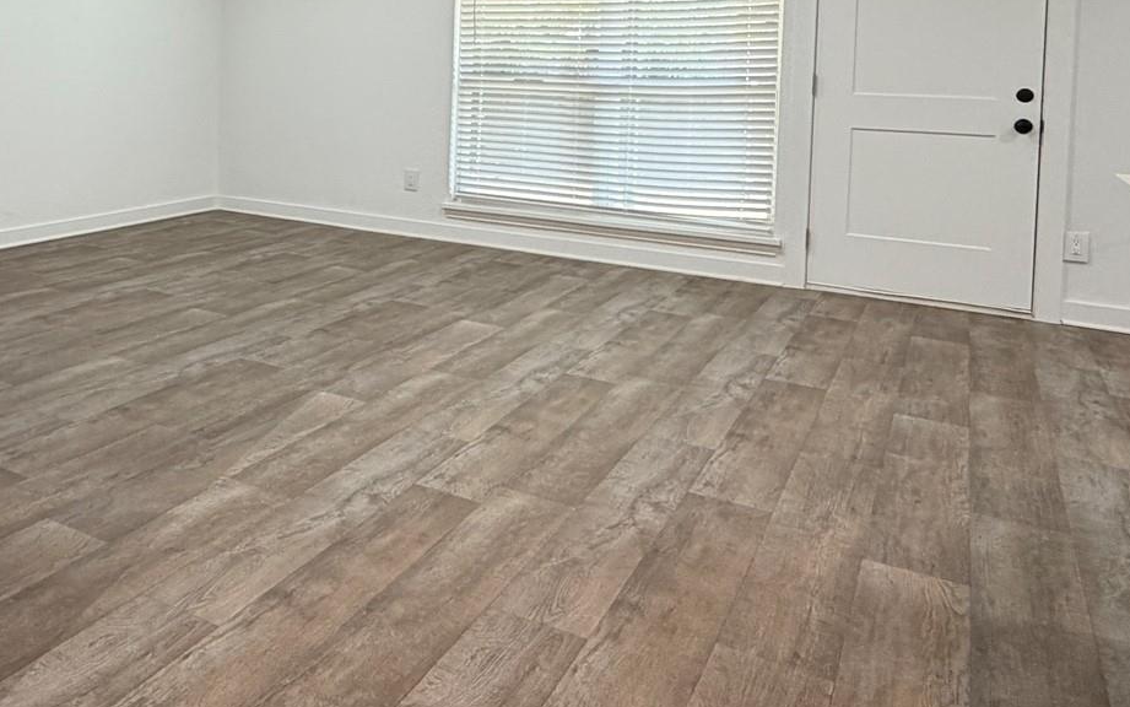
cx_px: 265
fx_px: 1016
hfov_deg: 55.0
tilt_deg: -1.1
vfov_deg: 36.2
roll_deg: -1.2
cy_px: 86
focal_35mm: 33
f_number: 2.2
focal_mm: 2.22
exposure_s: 1/60
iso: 250
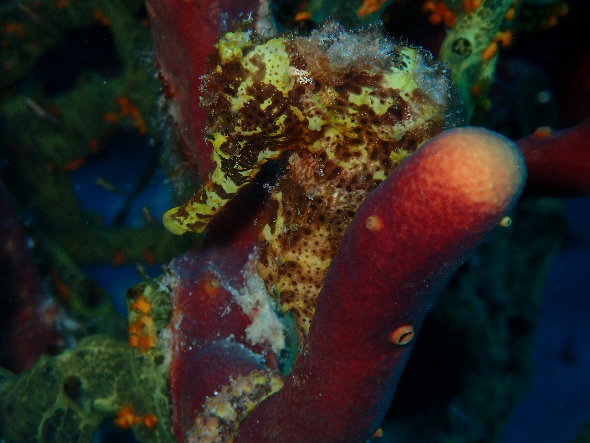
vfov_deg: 14.8
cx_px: 295
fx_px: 1704
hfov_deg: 19.6
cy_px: 222
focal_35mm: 100
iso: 200
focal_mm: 18
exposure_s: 1/200
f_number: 6.3
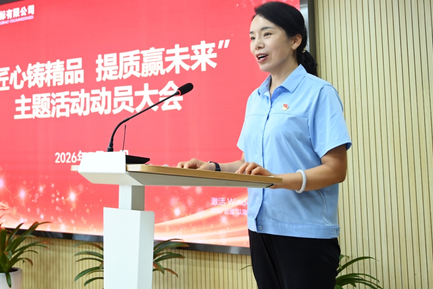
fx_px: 529
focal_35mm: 44
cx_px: 183
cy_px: 110
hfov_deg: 44.4
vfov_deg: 30.4
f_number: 4
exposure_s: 1/125
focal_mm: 35
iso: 1100
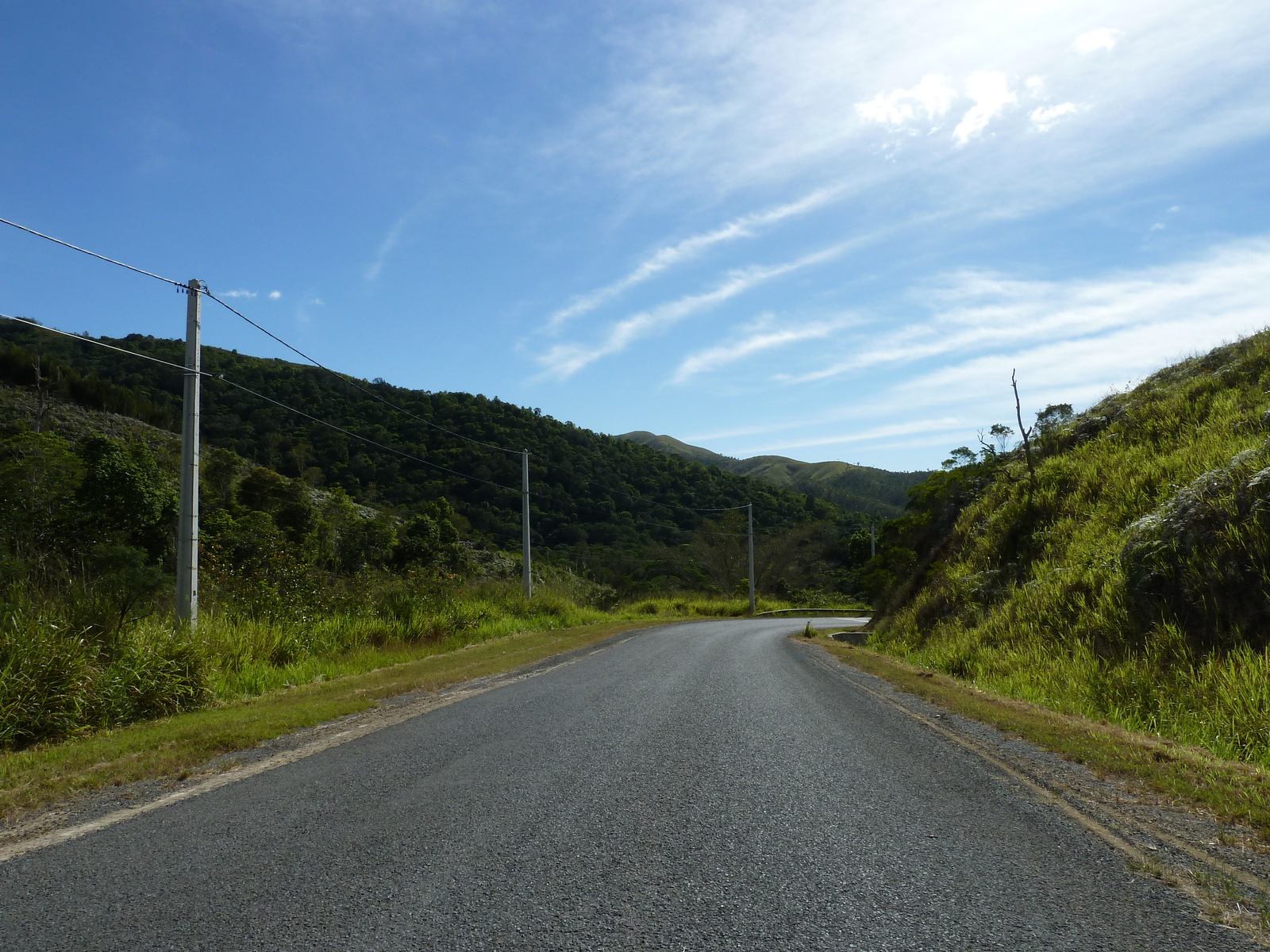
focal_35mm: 25
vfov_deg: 54.9
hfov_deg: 69.4
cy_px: 476
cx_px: 635
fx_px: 917
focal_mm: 4.1
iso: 80
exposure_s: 1/500
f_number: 5.6
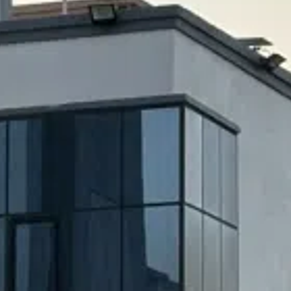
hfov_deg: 8.9
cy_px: 212
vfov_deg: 9.0
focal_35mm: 194
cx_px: -42
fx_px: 1845
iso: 64
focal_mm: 6.86
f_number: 1.78
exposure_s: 1/1453
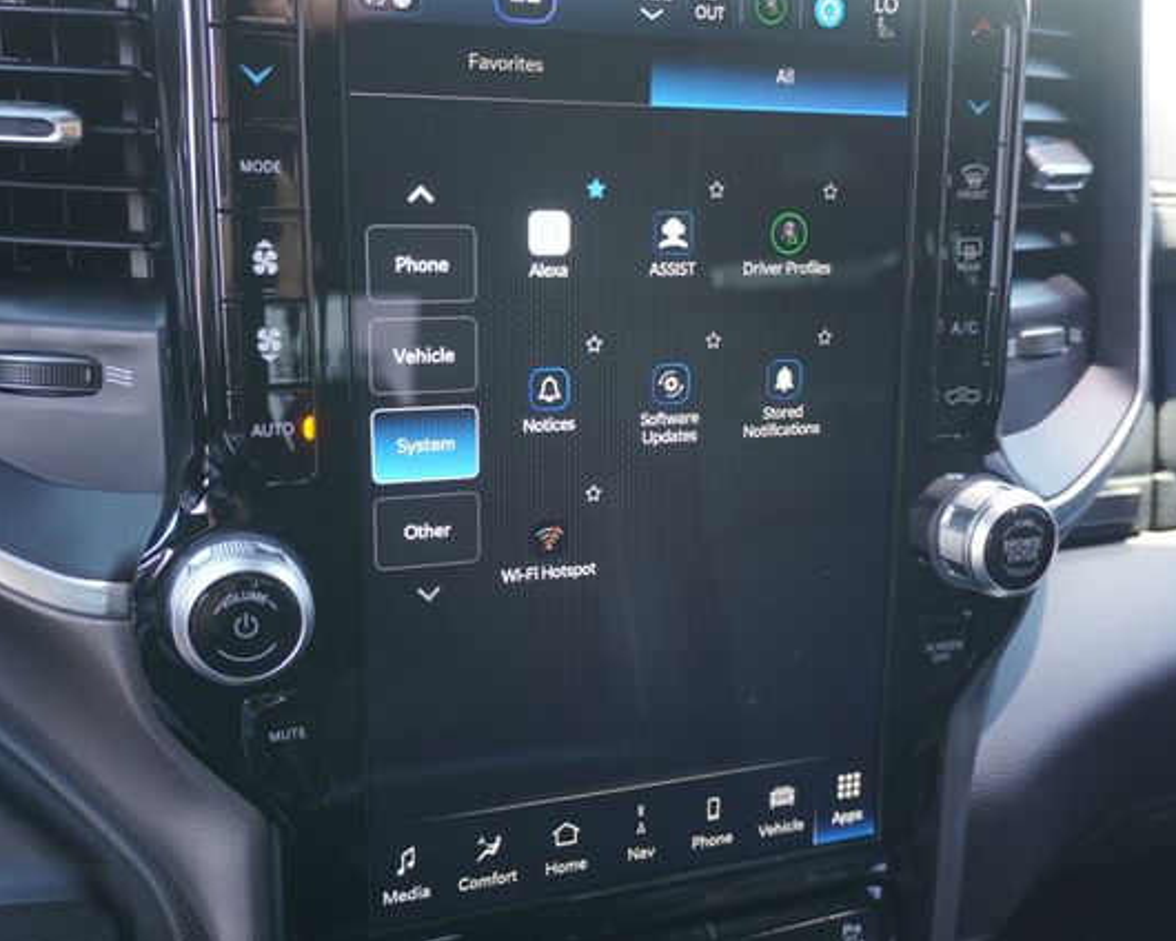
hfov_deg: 52.8
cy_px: 468
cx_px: 564
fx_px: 1183
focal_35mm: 34
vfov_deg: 43.4
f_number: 4
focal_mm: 20
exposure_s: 1/60
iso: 400
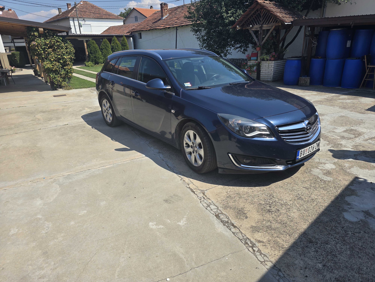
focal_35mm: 23
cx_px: 188
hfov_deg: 73.9
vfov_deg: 58.9
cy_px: 141
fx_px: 249
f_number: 1.7
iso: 12
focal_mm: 6.3
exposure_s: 1/814
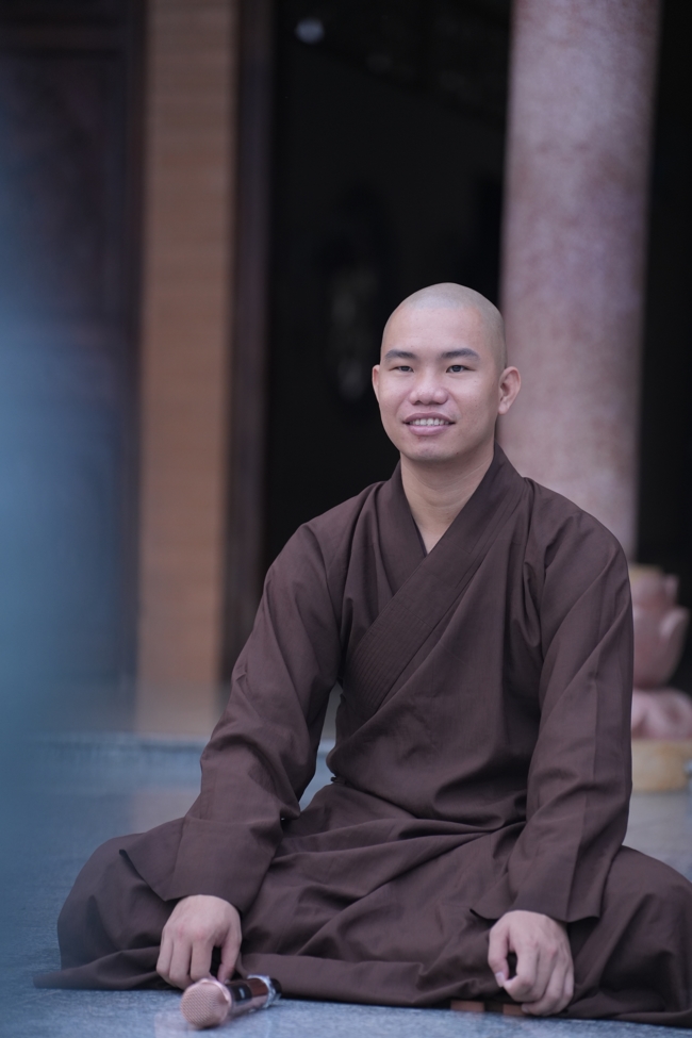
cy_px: 519
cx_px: 346
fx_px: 3892
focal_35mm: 135
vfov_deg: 15.2
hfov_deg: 10.2
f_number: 3.2
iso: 1250
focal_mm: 135
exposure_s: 1/400
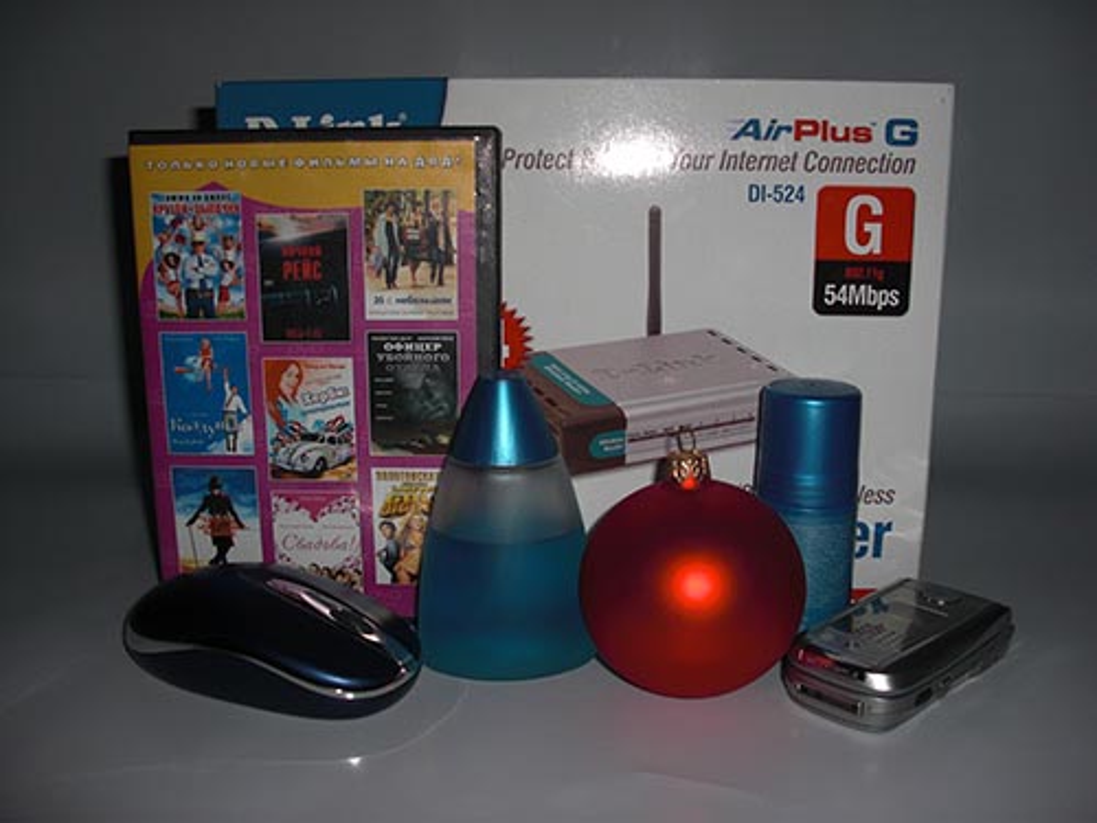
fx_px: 1141
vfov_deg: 39.7
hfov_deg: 51.4
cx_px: 548
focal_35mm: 36
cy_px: 412
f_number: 2.8
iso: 50
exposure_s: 1/60
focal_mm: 6.3
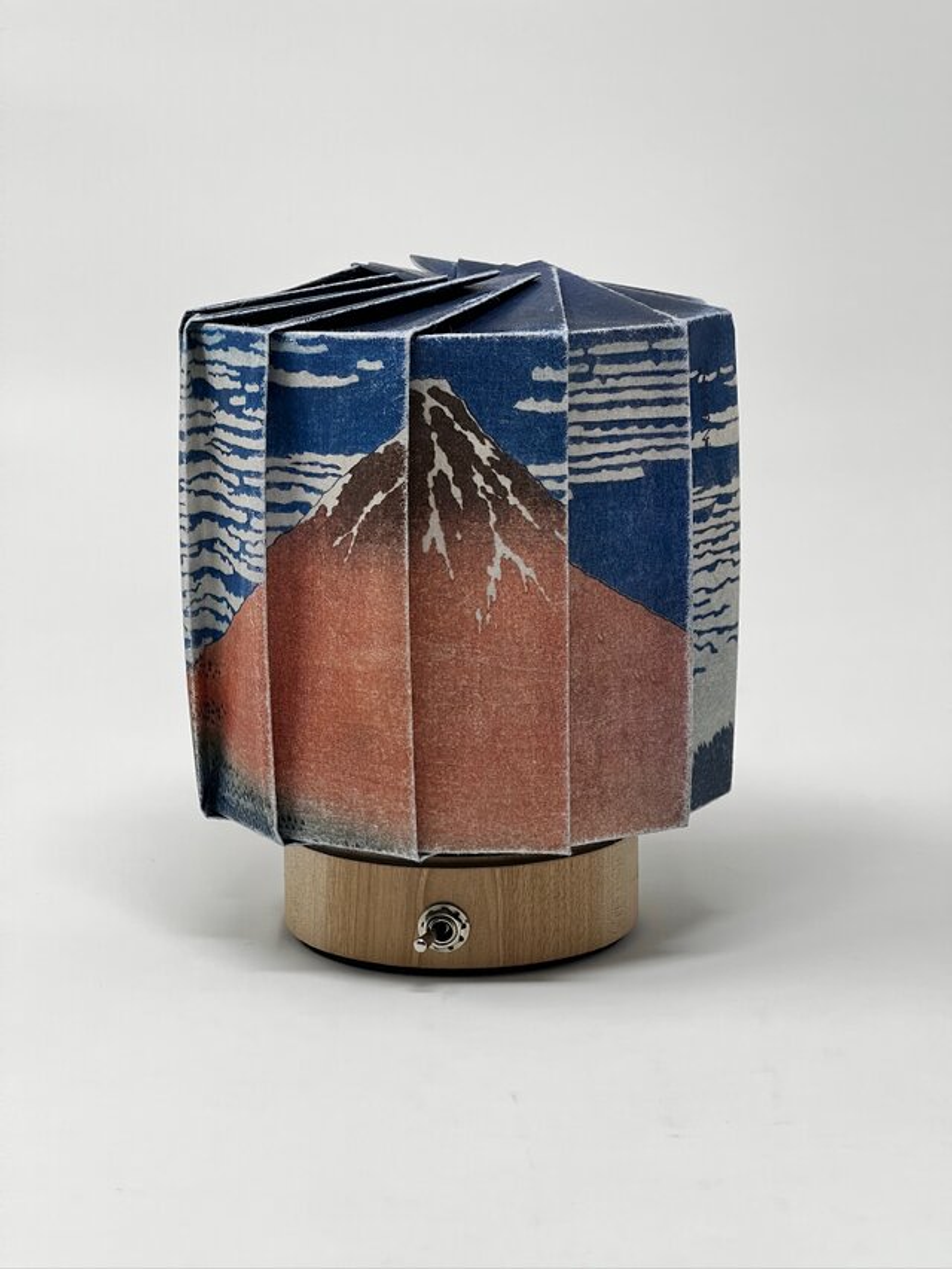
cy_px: 634
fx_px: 2823
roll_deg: +0.5
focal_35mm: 77
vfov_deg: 25.3
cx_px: 476
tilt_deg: -10.5
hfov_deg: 19.1
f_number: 2.8
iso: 160
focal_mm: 9
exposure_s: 1/99
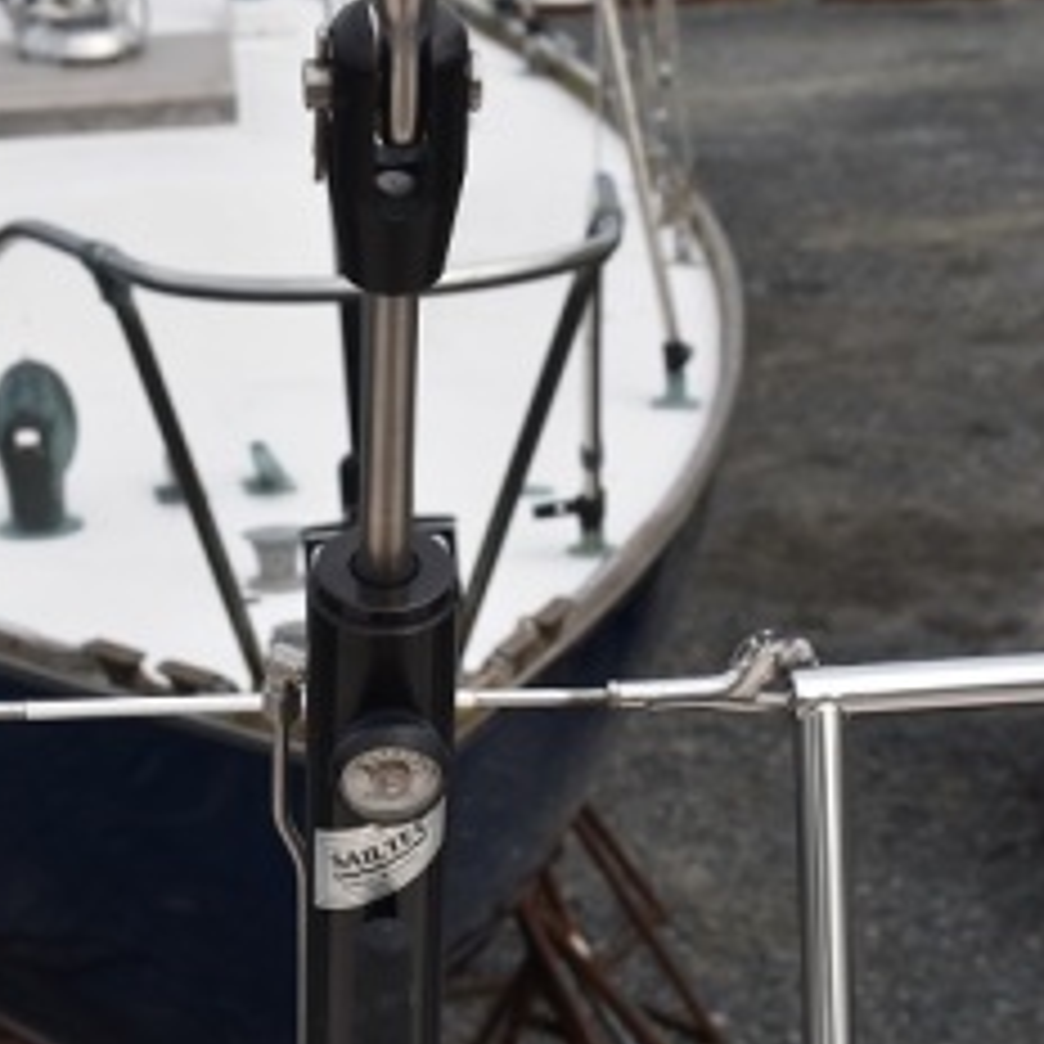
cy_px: 954
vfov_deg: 15.6
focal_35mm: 110
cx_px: 407
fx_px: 3753
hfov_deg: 15.8
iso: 100
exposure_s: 1/200
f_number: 8
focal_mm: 50
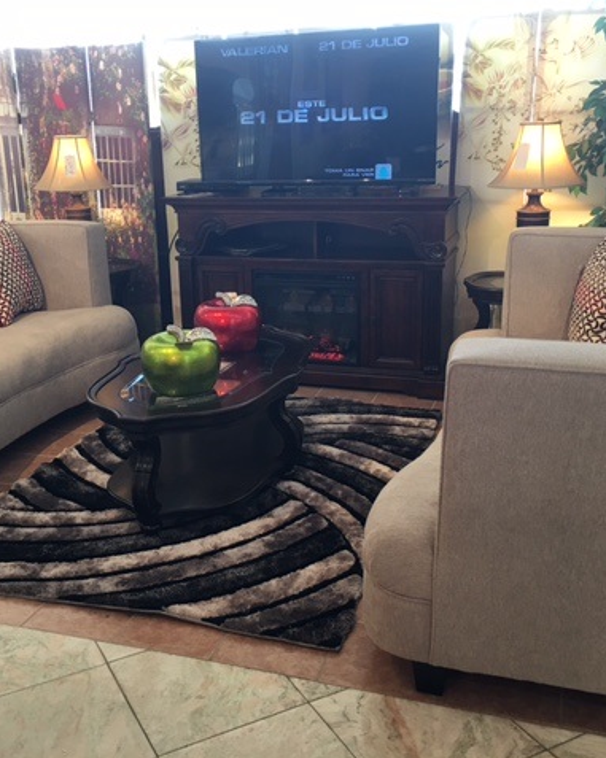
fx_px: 853
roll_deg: +1.7
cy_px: 380
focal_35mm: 38
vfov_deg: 48.0
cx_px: 253
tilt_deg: -15.5
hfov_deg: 39.0
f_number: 2.2
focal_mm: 4.15
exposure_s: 1/15
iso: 25
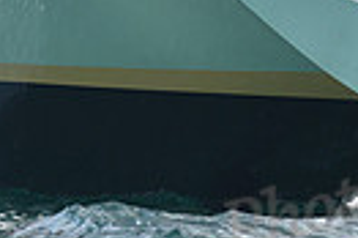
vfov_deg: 1.5
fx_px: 8820
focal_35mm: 888
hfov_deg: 2.3
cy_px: -198
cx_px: 85
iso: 250
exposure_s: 1/800
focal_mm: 200
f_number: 9
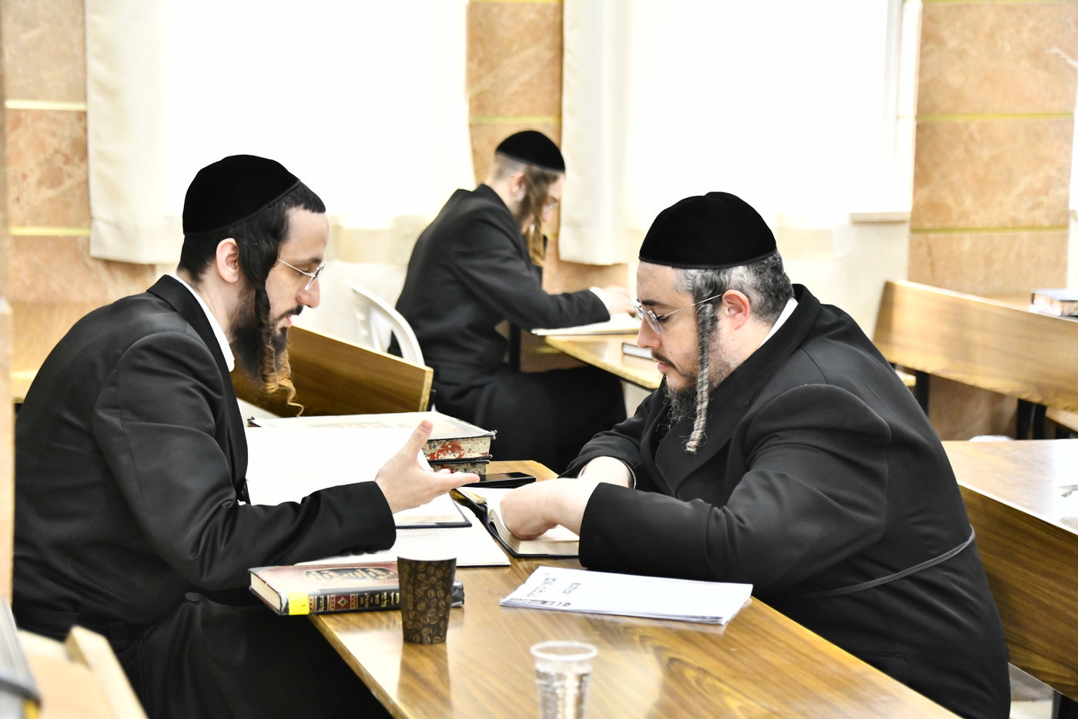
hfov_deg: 22.6
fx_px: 2694
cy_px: 360
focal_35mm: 90
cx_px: 539
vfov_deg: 15.2
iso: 2500
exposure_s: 1/160
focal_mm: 90
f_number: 5.3
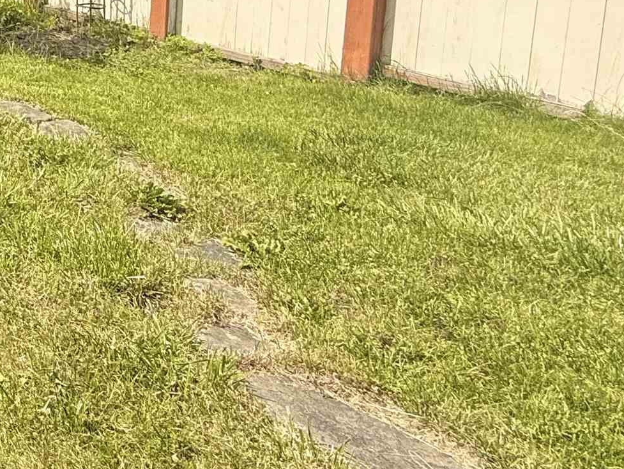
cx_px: -268
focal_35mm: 44
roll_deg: +0.5
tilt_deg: -6.4
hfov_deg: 29.7
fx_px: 793
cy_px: -49
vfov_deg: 29.6
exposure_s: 1/1464
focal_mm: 2.22
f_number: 2.2
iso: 50
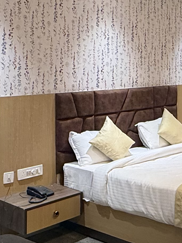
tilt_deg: +0.9
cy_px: 60
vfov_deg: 30.6
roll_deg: +0.0
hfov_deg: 23.0
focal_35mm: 62
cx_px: 166
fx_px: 434
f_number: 2.2
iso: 200
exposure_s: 1/100
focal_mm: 2.22
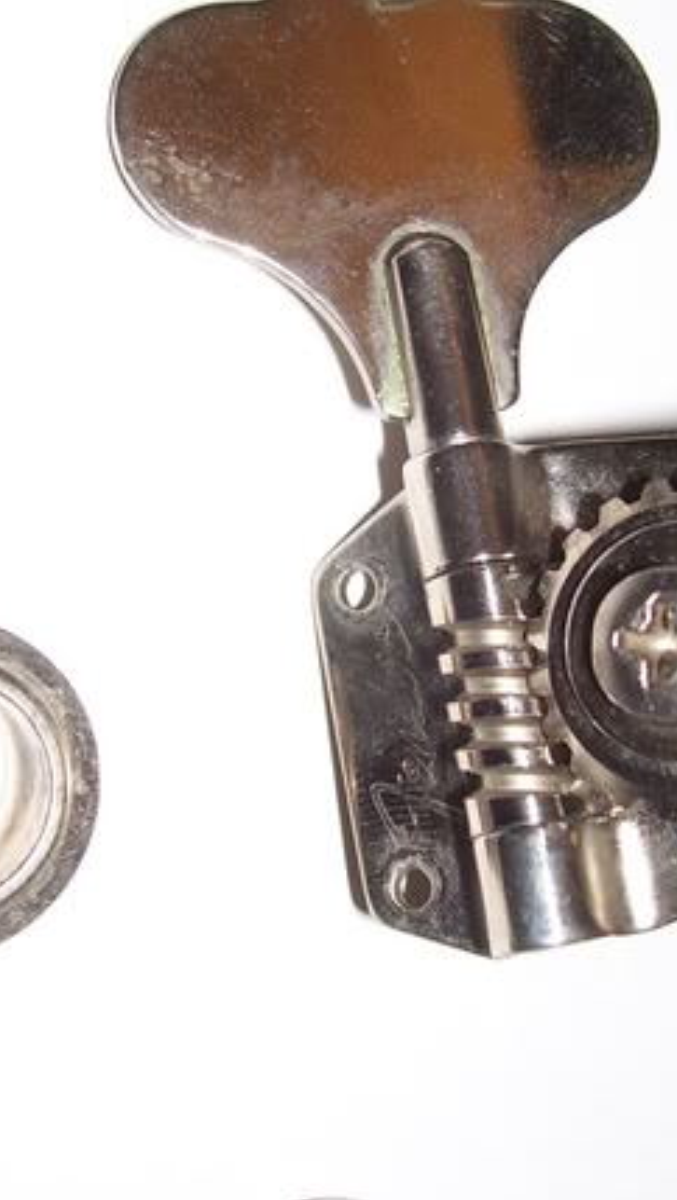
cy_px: 534
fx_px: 2197
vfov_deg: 30.5
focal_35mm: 69
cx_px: 403
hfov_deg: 17.5
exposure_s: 1/60
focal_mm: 5.6
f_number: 2.7
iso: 80
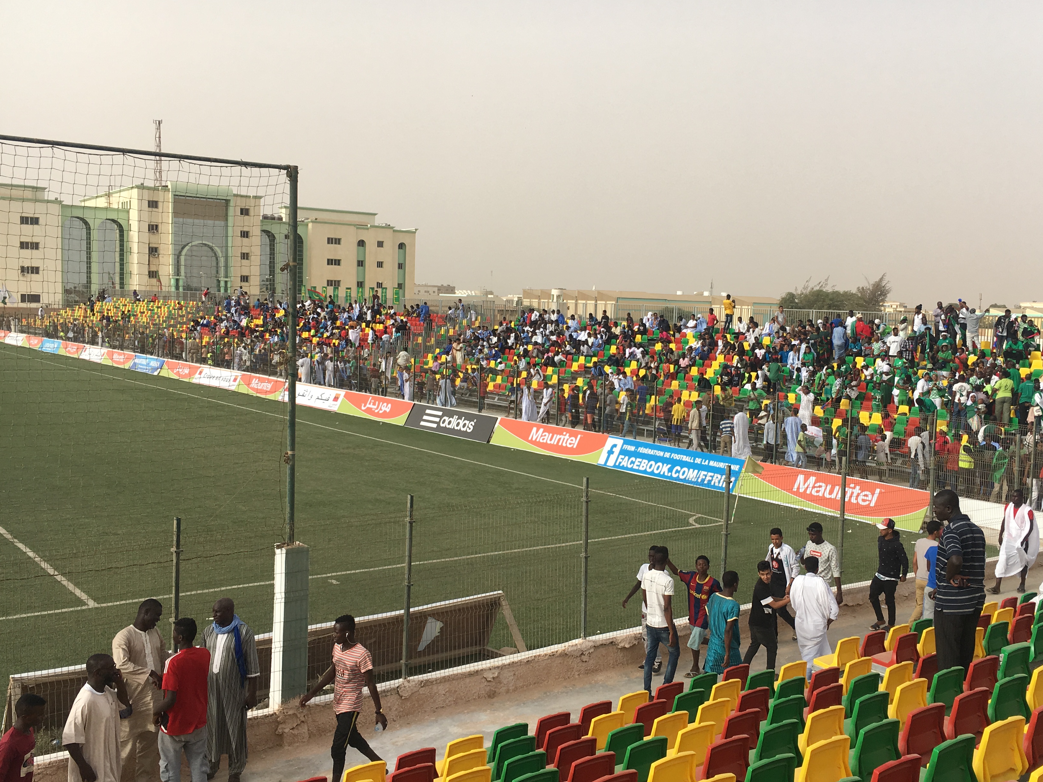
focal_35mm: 36
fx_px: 1085
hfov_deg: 51.2
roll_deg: -1.3
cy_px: 394
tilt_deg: -4.2
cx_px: 584
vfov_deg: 39.7
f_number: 2.2
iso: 25
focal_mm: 4.15
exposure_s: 1/1131
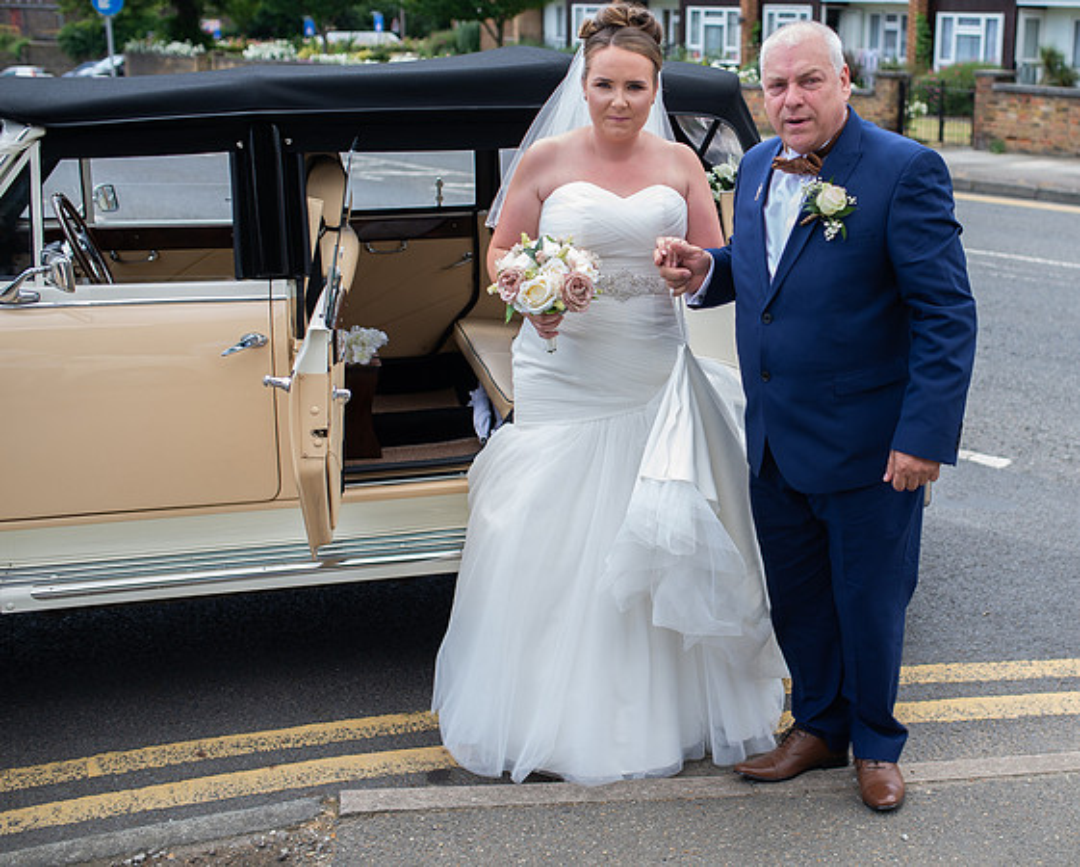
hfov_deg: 39.6
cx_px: 757
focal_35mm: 46
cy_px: 363
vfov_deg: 32.7
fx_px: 1471
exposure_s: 1/400
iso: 100
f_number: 2.8
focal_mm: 35
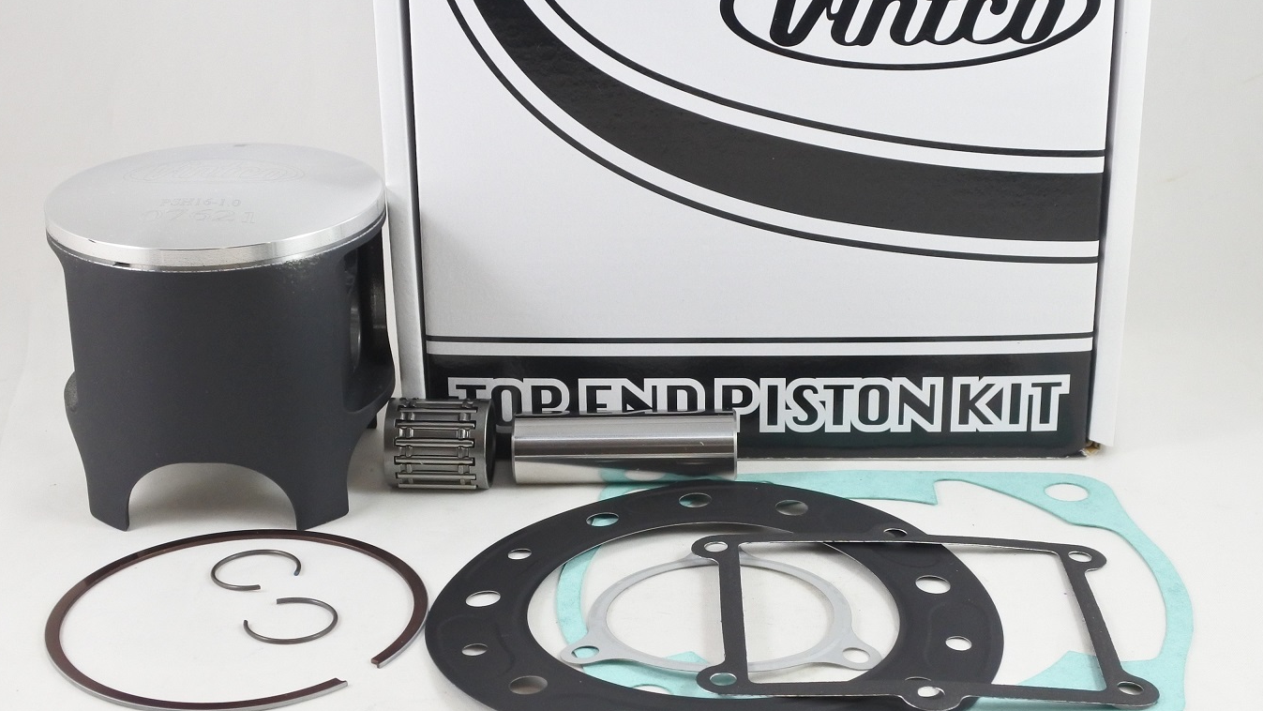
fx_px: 1809
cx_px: 626
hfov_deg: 38.5
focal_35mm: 54
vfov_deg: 22.2
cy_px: 348
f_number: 4.2
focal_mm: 14.7
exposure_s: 1/125
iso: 640
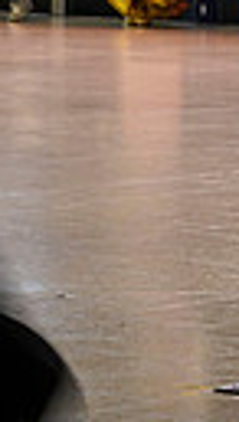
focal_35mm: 224
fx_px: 2512
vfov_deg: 9.3
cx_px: -428
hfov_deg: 5.2
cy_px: -229
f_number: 8
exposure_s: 1/15
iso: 1600
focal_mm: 41
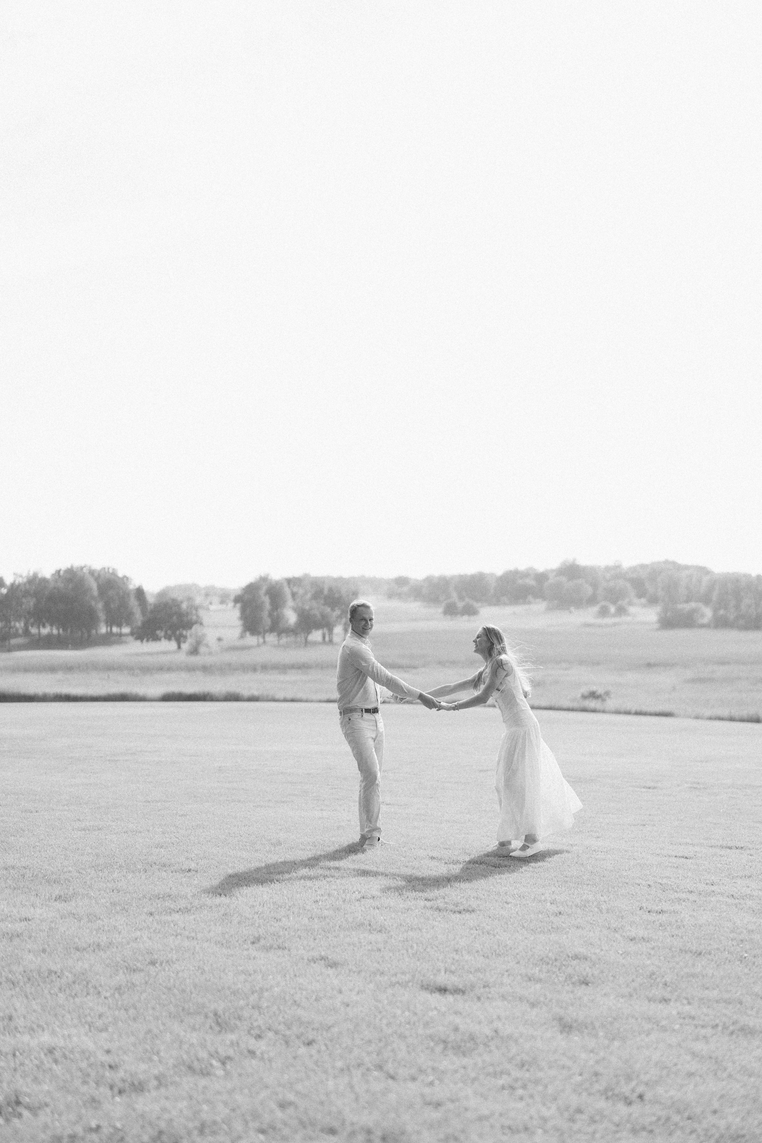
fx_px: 1587
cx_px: 381
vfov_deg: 39.6
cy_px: 572
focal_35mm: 50
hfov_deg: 27.0
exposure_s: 1/4000
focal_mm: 50
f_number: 1.4
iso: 200
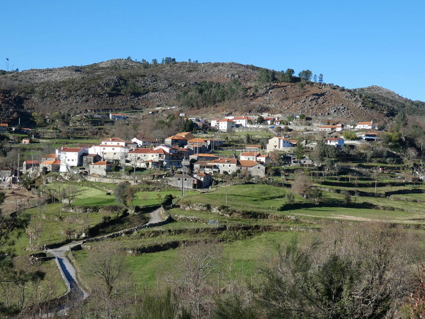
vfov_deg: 29.1
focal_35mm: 50
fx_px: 614
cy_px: 160
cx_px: 212
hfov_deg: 38.2
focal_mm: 9
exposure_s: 1/500
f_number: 3.9
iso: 80
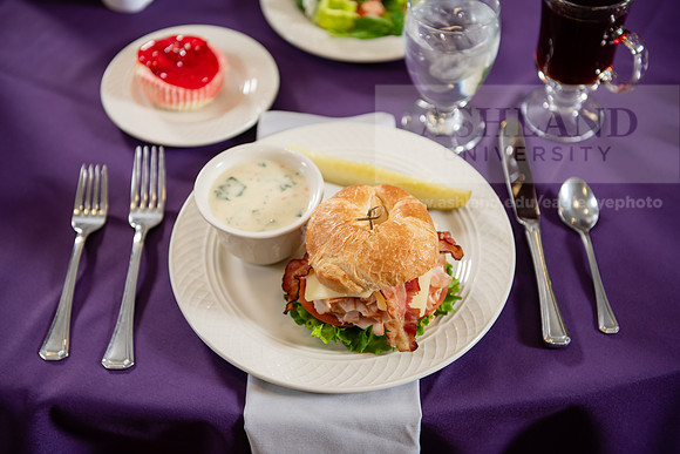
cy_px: 227
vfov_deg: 23.4
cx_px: 340
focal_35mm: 58
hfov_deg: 34.5
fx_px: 1096
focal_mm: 58
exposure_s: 1/160
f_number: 3.2
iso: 250
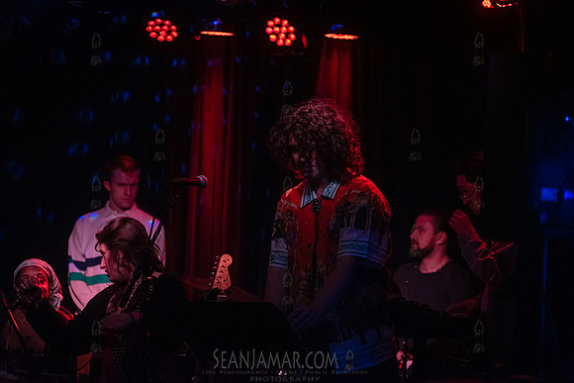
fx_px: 1276
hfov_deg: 25.4
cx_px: 287
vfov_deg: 17.1
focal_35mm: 80
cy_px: 192
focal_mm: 80
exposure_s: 1/320
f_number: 2.8
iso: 8000
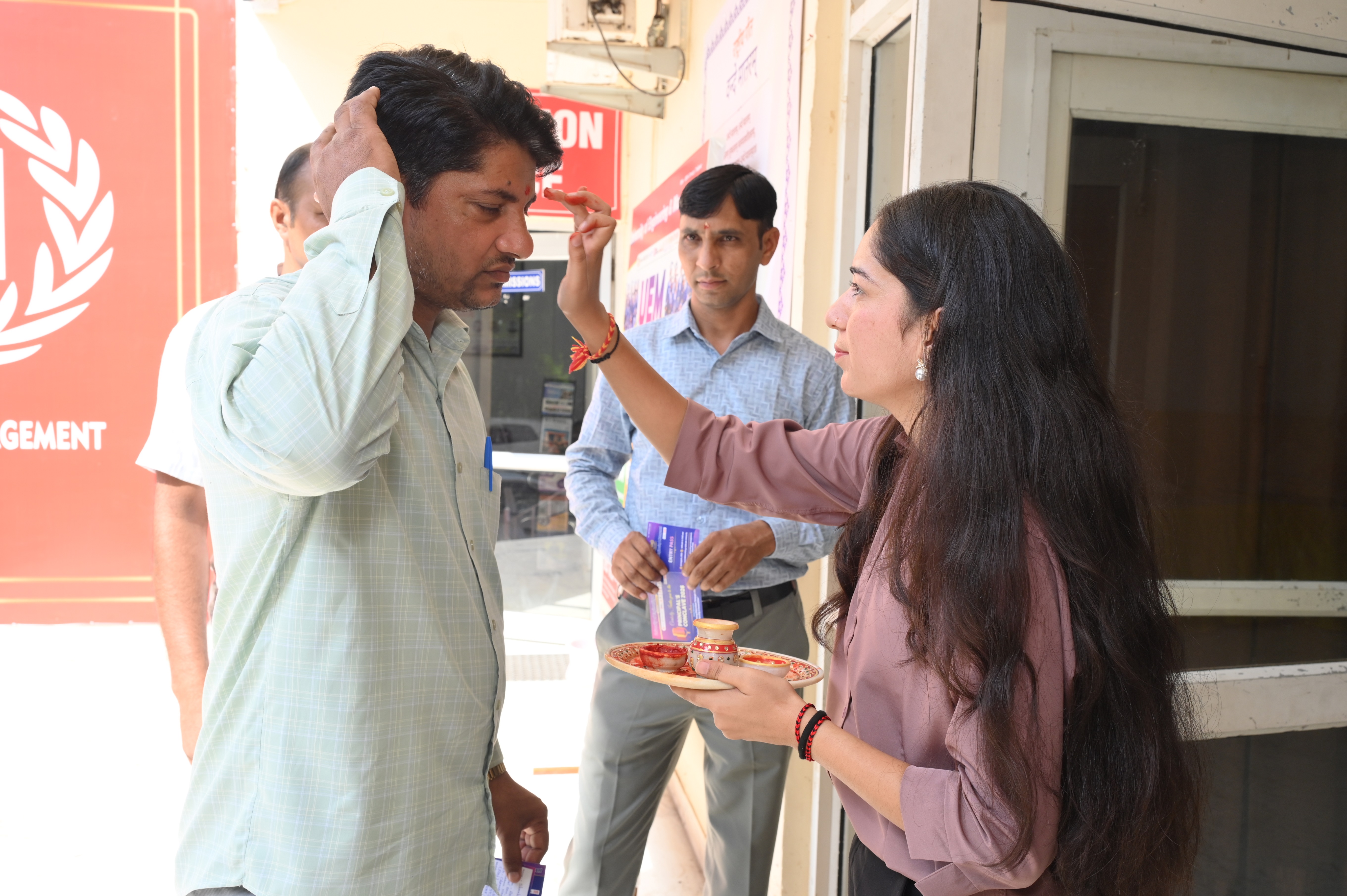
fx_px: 1122
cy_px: 448
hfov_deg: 62.0
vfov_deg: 43.6
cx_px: 674
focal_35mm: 30
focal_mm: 30
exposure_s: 1/160
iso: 320
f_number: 8
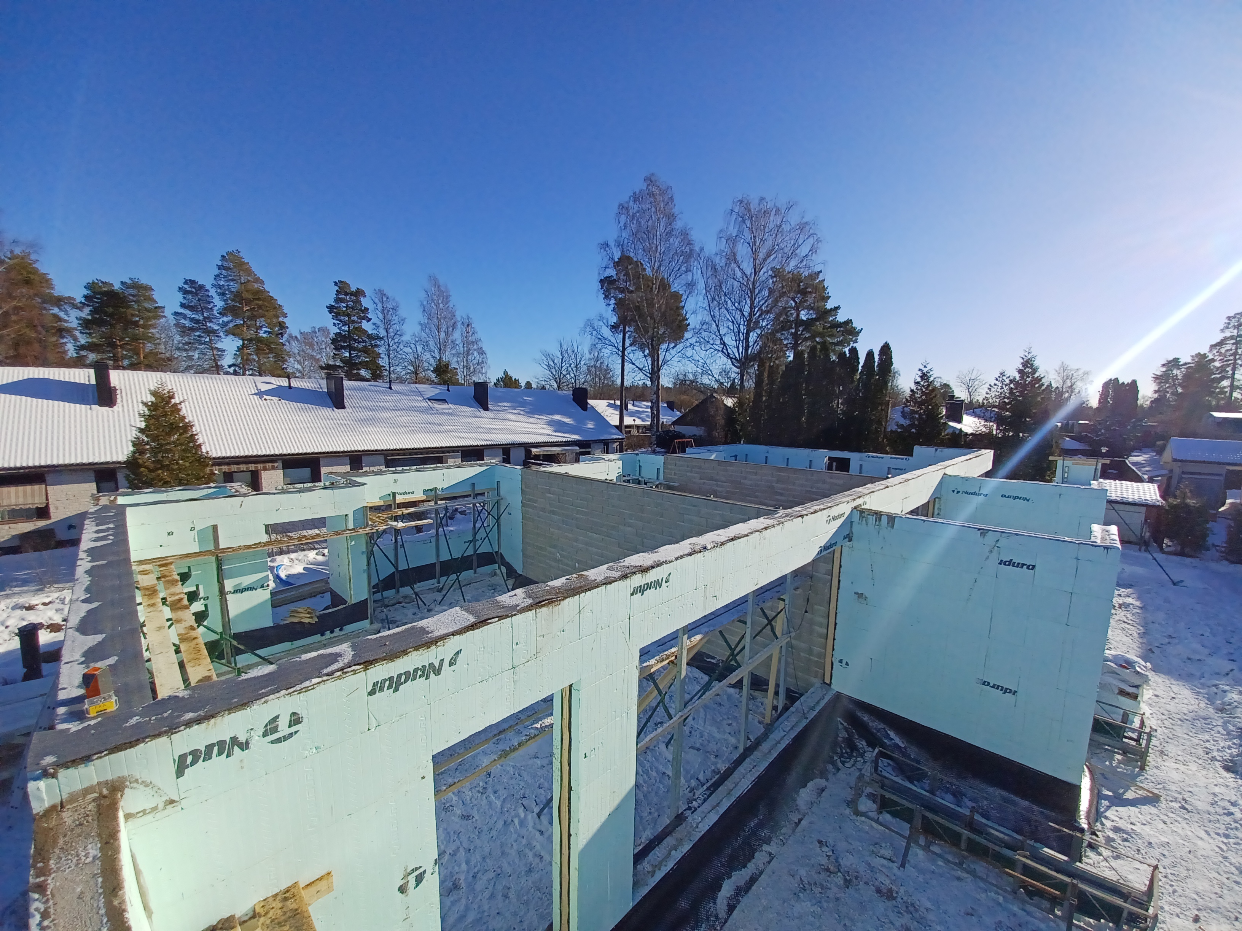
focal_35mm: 13
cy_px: 466
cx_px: 621
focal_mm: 1.42
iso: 40
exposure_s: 1/1992
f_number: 2.2
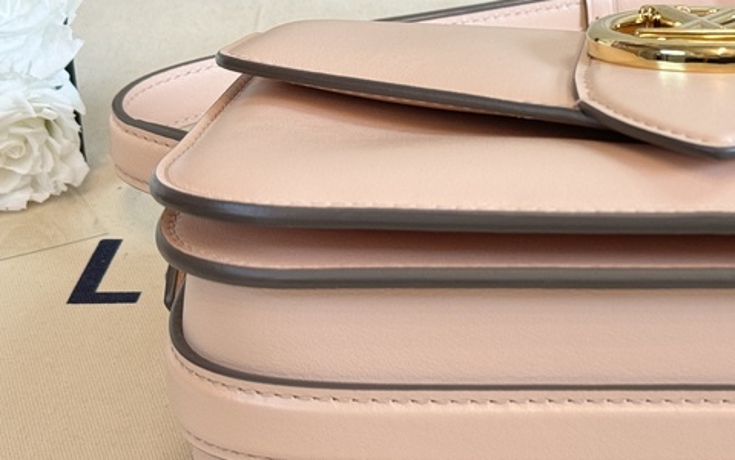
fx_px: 2145
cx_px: 738
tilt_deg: -25.5
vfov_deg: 12.2
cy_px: 153
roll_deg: -0.4
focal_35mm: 107
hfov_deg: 18.9
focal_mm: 6.76
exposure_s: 1/50
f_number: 1.78
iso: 100
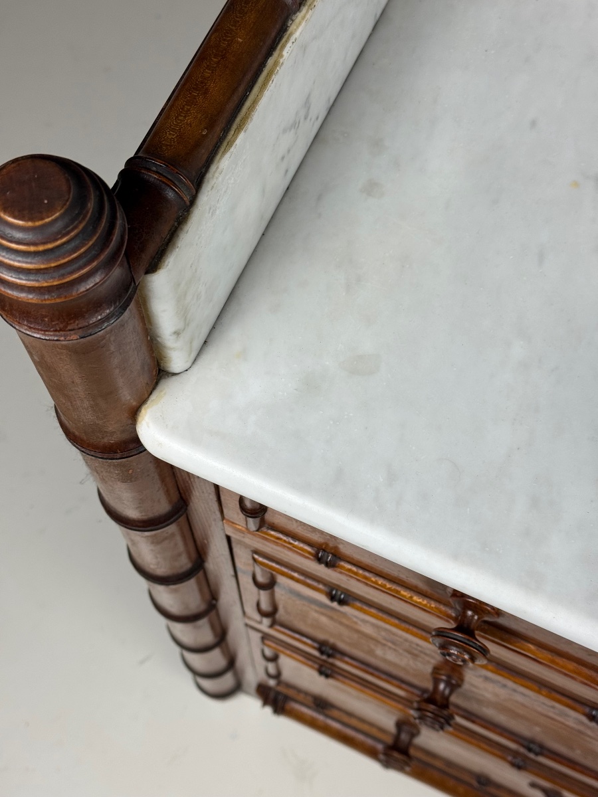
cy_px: 398
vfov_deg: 39.7
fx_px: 1106
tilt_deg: -67.3
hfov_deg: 30.3
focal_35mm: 48
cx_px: 299
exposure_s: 1/100
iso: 64
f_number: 1.78
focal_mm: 6.76
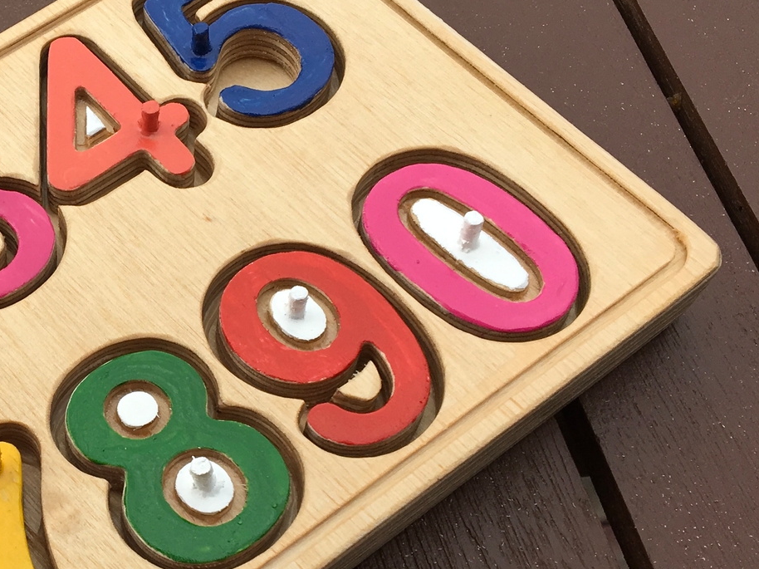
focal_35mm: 65
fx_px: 1425
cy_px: 325
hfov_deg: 28.3
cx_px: 32
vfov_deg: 22.6
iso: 25
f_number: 2.2
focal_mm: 4.15
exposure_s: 1/1425
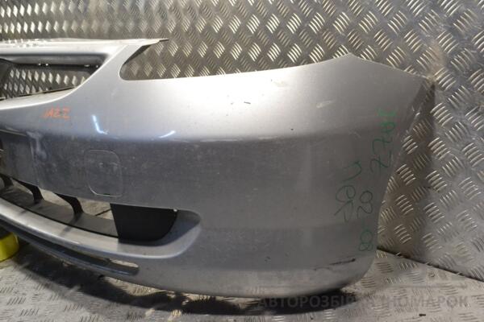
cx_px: 242
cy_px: 161
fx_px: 484
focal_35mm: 36
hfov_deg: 53.1
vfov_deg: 36.9
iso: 3200
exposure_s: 1/250
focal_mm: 24
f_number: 8
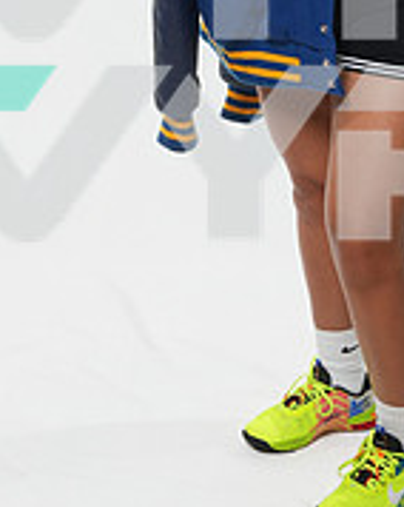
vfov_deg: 17.1
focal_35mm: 109
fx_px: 1627
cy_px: -46
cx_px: 310
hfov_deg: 14.1
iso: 500
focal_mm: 45.7
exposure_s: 1/125
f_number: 8
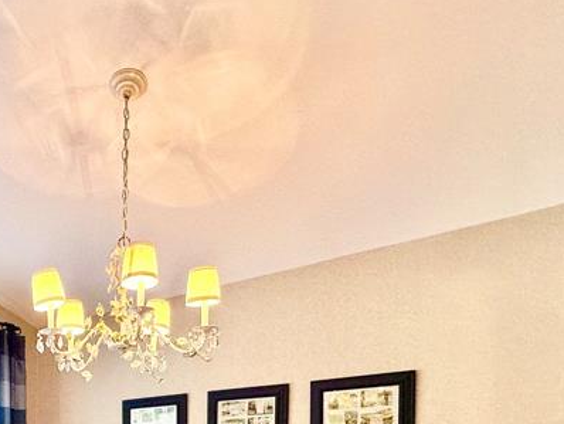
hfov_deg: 44.0
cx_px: 3
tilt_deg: -0.8
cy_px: 492
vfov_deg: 33.3
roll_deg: -0.8
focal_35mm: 36
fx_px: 587
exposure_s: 1/120
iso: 125
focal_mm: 2.22
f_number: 2.2
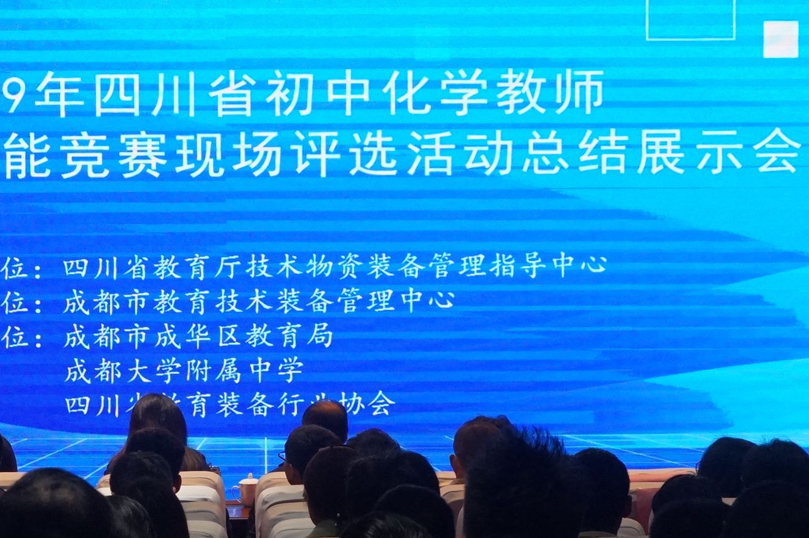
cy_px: 282
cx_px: 217
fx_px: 3278
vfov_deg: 9.4
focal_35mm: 146
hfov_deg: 14.0
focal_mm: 62
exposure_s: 1/160
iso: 2000
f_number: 8
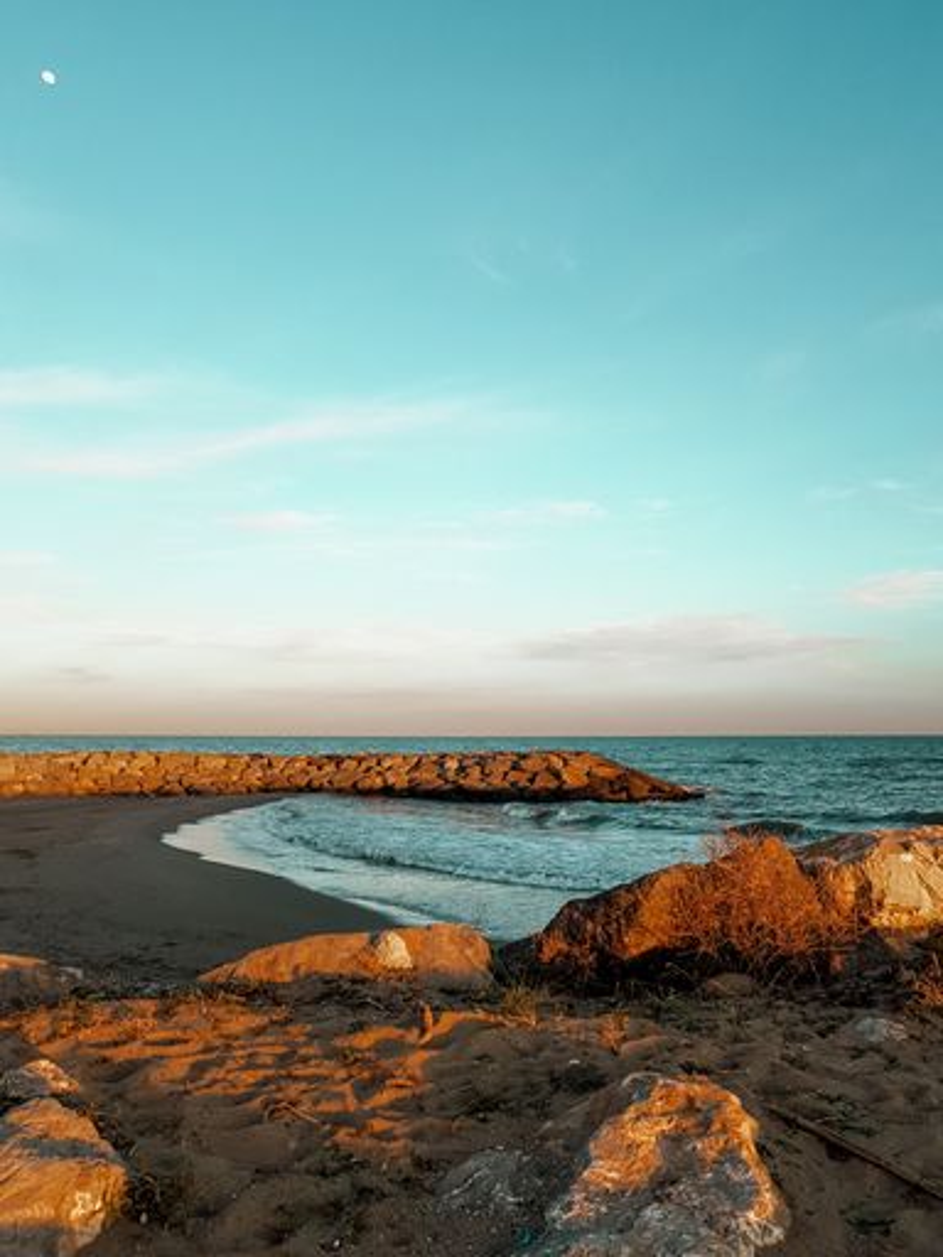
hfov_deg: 53.1
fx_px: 944
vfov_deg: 67.3
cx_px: 472
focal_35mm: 26
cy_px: 628
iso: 50
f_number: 1.7
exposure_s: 1/470
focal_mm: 4.2
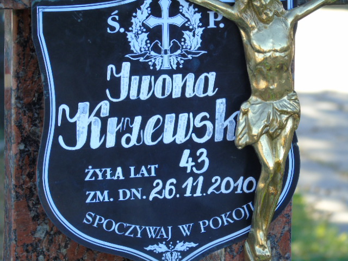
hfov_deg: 7.1
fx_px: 2795
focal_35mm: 278
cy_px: 130
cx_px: 174
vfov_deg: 5.3
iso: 250
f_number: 4.9
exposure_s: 1/125
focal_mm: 50
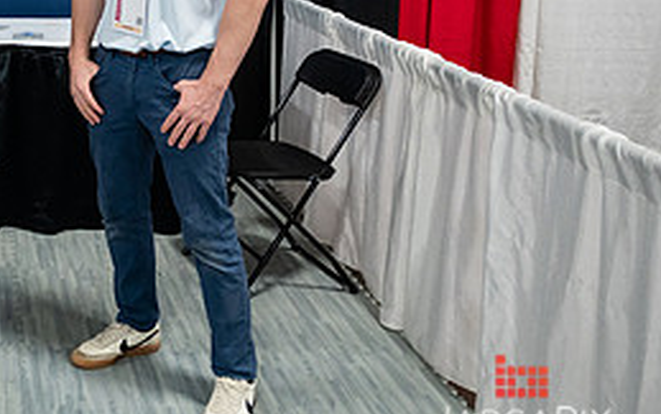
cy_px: -30
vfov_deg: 21.3
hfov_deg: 31.3
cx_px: -63
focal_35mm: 58
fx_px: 1045
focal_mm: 24
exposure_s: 1/250
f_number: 3.2
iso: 2500
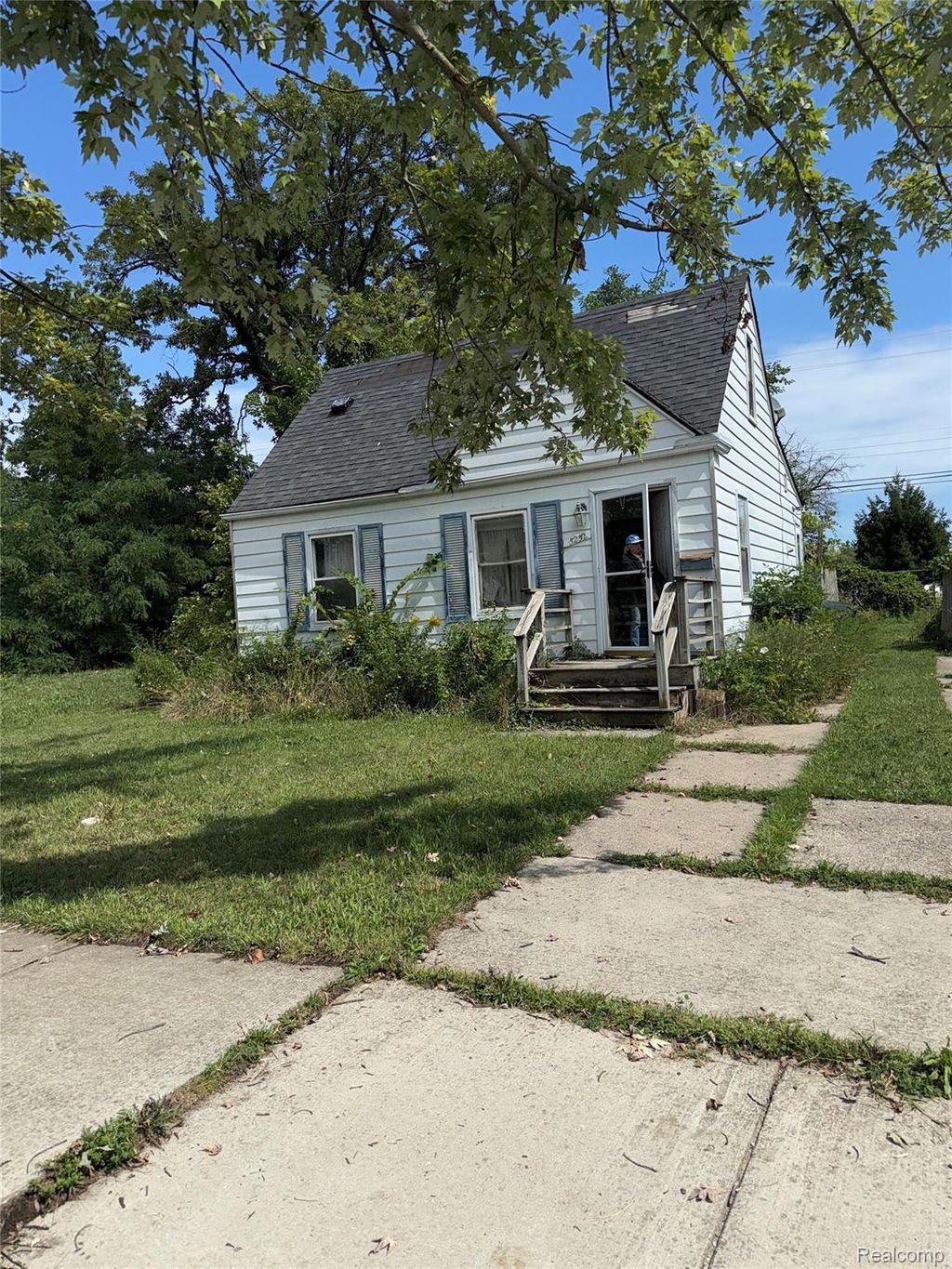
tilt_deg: -1.3
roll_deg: +3.2
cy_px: 634
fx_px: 880
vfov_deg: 71.6
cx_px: 476
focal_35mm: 24
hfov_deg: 56.8
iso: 50
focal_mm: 6.76
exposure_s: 1/10309
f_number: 1.78
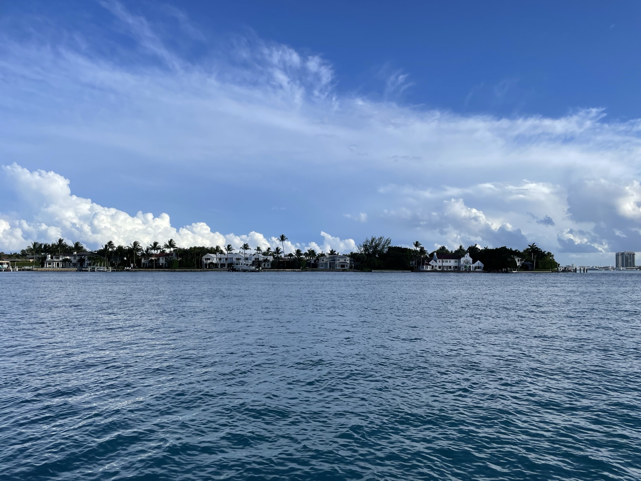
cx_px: 320
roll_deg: +1.2
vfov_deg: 53.1
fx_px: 481
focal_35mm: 26
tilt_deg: +1.9
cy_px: 240
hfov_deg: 67.3
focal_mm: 4.2
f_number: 1.6
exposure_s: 1/3861
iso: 32
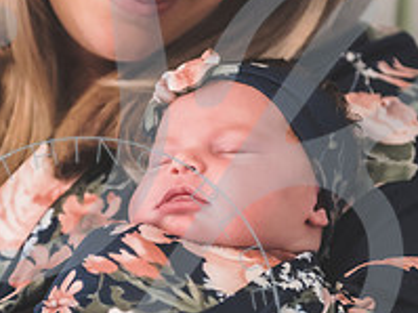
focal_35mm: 135
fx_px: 1629
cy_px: 172
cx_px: 181
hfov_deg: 14.6
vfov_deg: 11.0
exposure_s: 1/250
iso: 2500
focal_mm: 62
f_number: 2.8
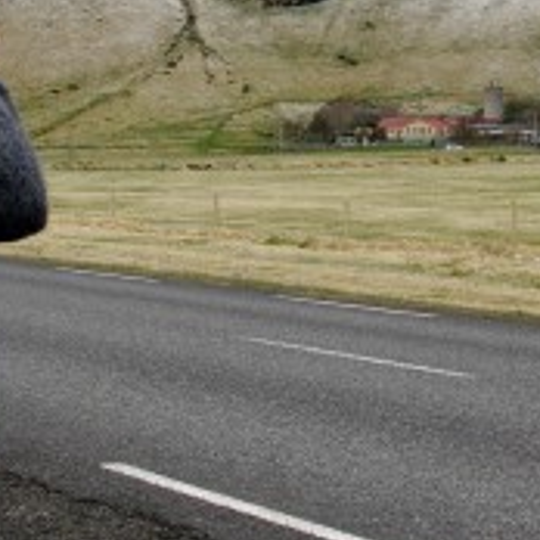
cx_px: 227
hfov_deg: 15.0
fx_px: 2044
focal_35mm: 116
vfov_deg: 15.0
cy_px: 115
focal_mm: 21
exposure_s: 1/250
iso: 100
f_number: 8
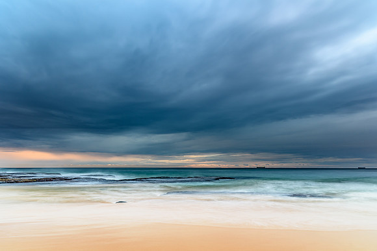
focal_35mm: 24
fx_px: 253
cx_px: 188
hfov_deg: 73.4
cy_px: 126
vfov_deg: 52.9
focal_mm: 16
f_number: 8
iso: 100
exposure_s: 10
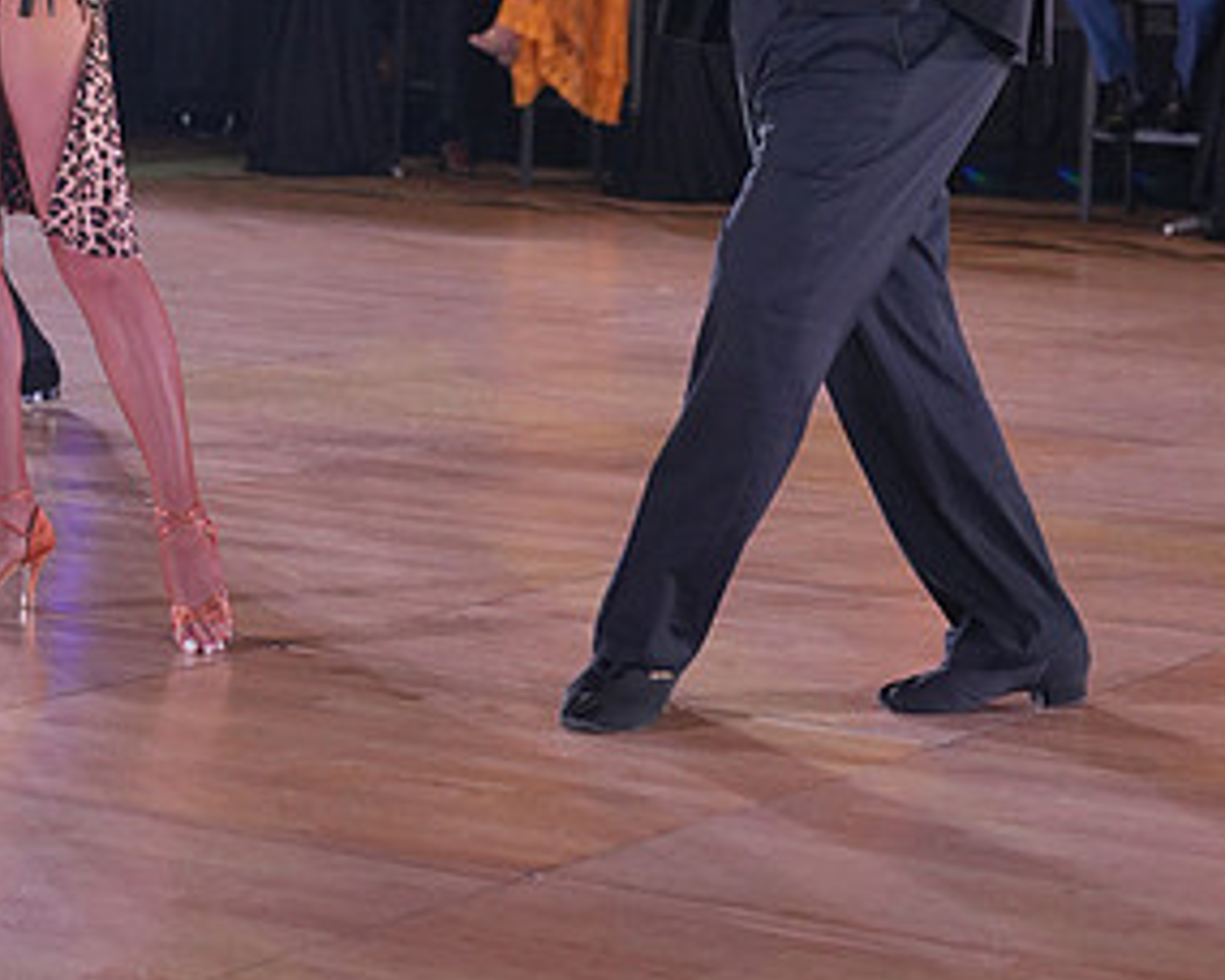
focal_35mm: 124
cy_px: -163
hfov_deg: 15.5
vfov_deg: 12.2
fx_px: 4496
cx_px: 406
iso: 1600
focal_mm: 65
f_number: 4
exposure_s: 1/400
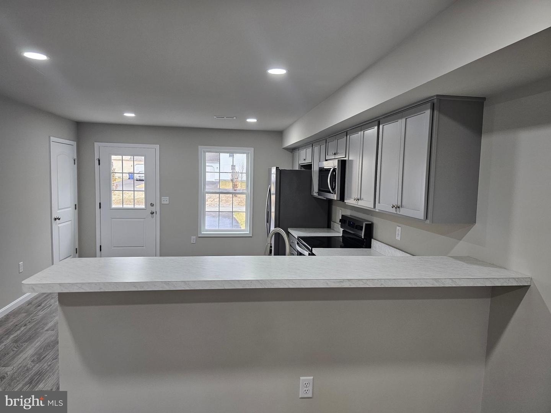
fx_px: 366
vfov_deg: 58.9
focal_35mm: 23
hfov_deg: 73.9
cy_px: 206
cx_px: 276
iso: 160
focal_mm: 6.3
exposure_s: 1/120
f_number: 1.7
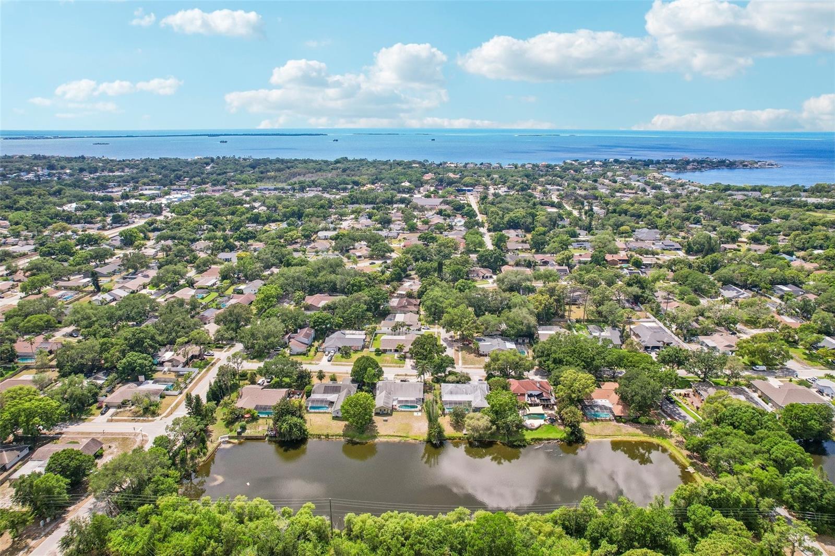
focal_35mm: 22
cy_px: 278
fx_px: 510
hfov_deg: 78.6
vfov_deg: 57.2
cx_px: 418
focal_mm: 8.4
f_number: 2.8
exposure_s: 1/2500
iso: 130
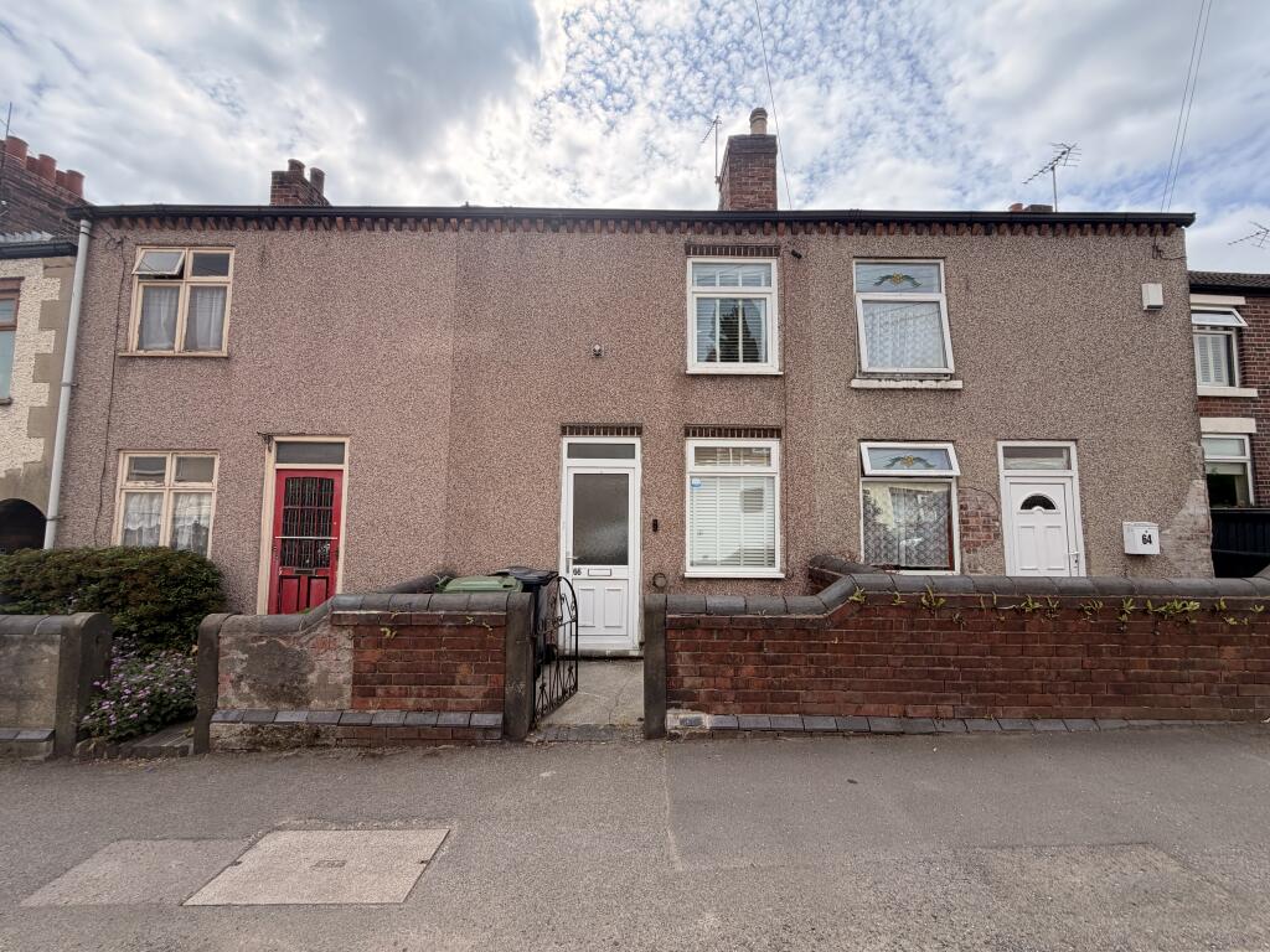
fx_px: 514
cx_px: 635
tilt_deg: +4.6
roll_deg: -1.5
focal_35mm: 14
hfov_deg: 102.1
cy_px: 476
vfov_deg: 85.7
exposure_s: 1/770
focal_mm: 2.22
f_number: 2.2
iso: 32
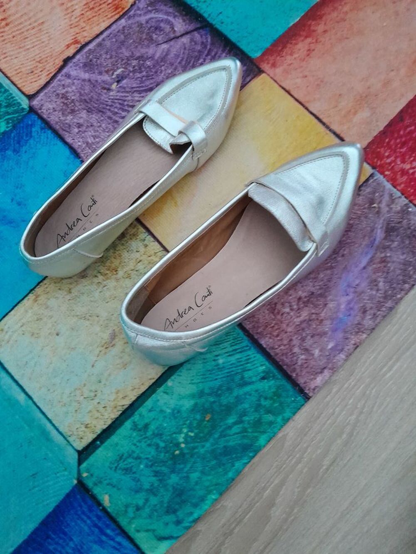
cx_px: 208
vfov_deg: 67.3
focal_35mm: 26
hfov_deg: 53.1
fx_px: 417
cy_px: 277
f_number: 1.8
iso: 800
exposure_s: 1/10
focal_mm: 3.98
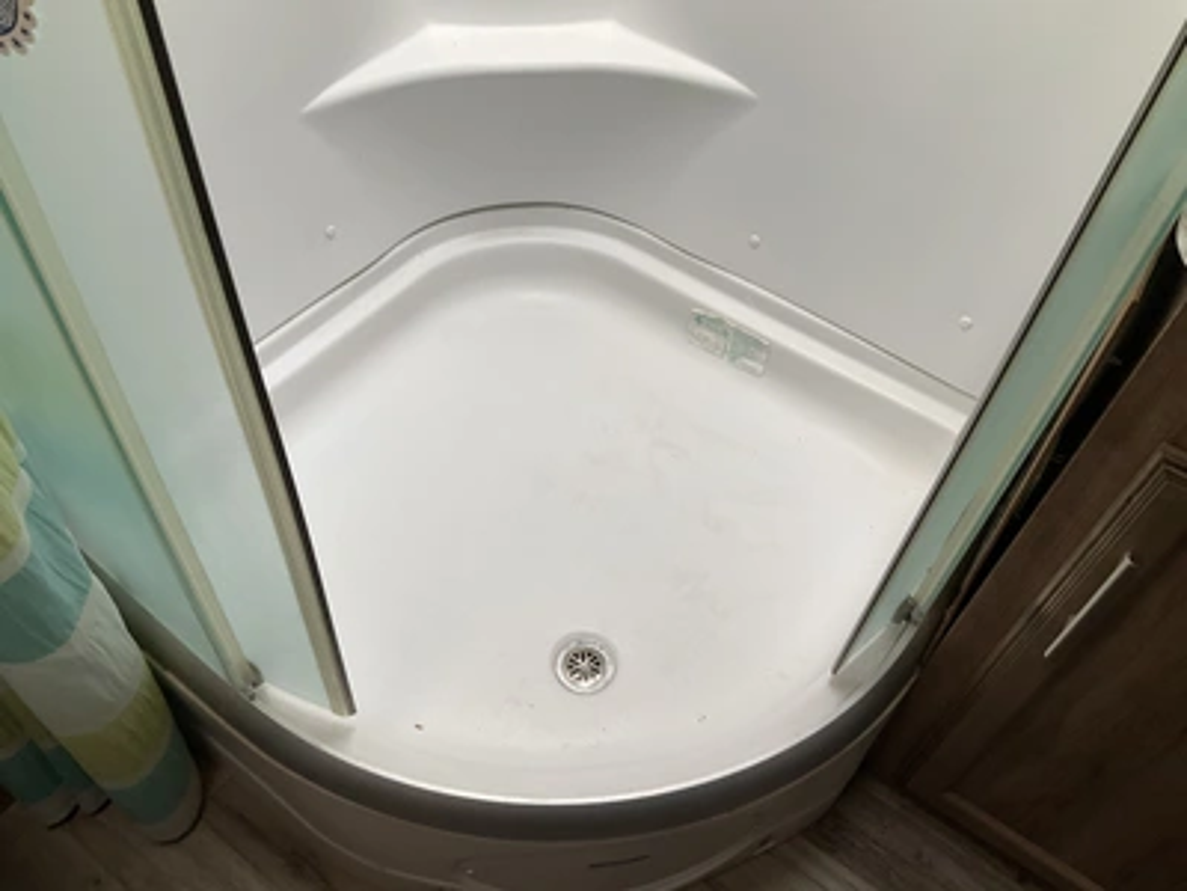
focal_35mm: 29
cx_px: 594
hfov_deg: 61.7
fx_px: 994
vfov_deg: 48.2
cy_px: 446
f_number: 1.8
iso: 64
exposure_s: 1/92
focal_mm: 3
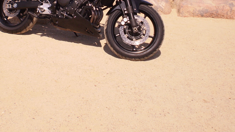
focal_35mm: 76
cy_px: 7
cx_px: 73
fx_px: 474
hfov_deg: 27.7
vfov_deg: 15.7
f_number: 4.9
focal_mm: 7.4
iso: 64
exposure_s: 1/1000
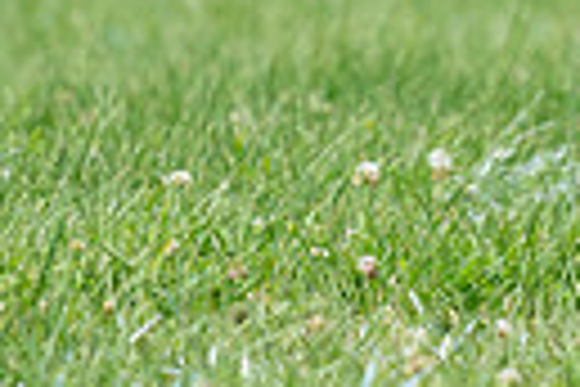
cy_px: -232
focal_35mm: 1574
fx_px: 25357
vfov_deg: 0.9
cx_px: 764
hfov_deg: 1.3
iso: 1600
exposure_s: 1/4000
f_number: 6.3
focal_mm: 350
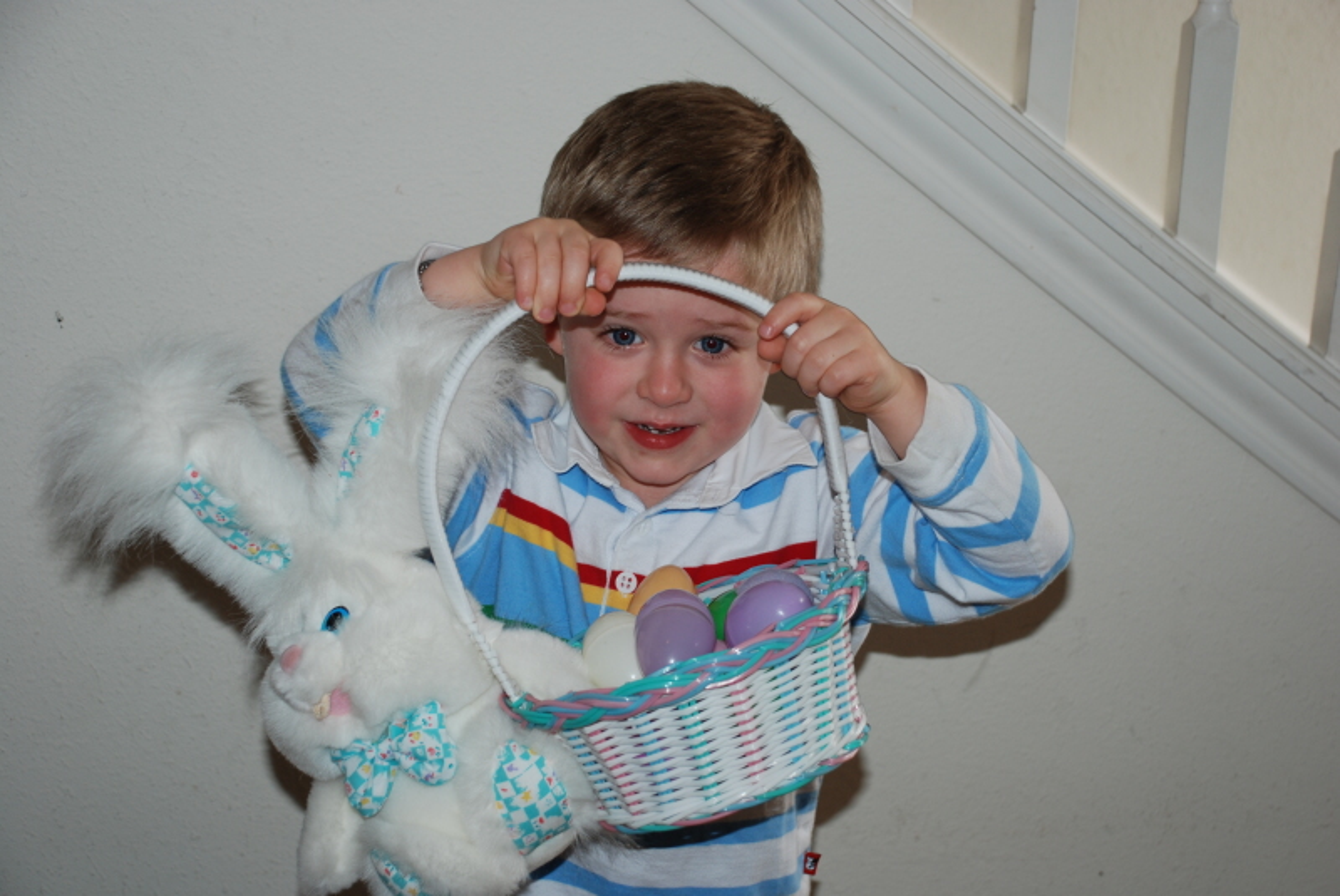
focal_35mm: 72
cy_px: 448
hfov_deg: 28.0
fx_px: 2682
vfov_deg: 19.0
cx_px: 670
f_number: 4.8
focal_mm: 48
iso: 200
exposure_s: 1/60
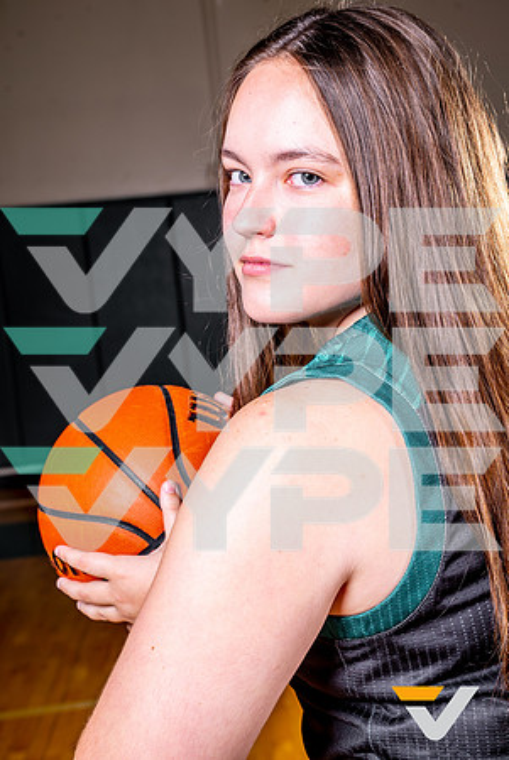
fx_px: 1121
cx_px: 254
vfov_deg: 37.5
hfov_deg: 25.6
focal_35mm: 53
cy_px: 380
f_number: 8
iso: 100
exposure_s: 1/125
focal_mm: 53
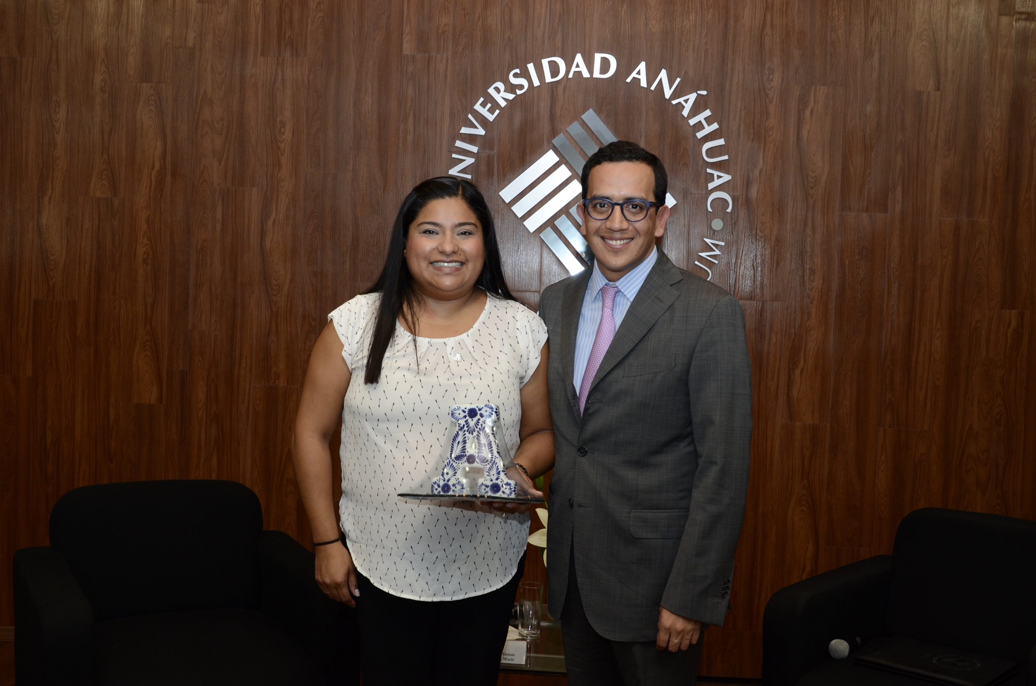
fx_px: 1120
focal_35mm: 39
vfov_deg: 34.1
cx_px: 518
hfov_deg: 49.6
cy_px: 343
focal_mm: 26
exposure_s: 1/50
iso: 640
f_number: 5.6
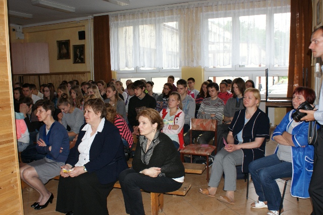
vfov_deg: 43.6
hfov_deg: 61.9
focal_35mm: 30
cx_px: 162
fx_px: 269
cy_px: 108
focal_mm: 20
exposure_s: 1/60
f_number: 5.6
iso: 400
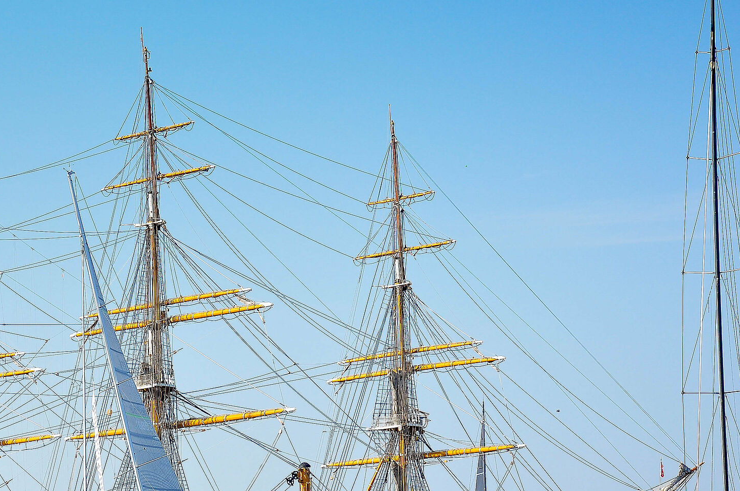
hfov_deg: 14.1
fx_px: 2977
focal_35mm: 145
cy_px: 385
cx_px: 175
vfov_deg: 9.4
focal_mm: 58
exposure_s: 1/500
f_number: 7.1
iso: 200
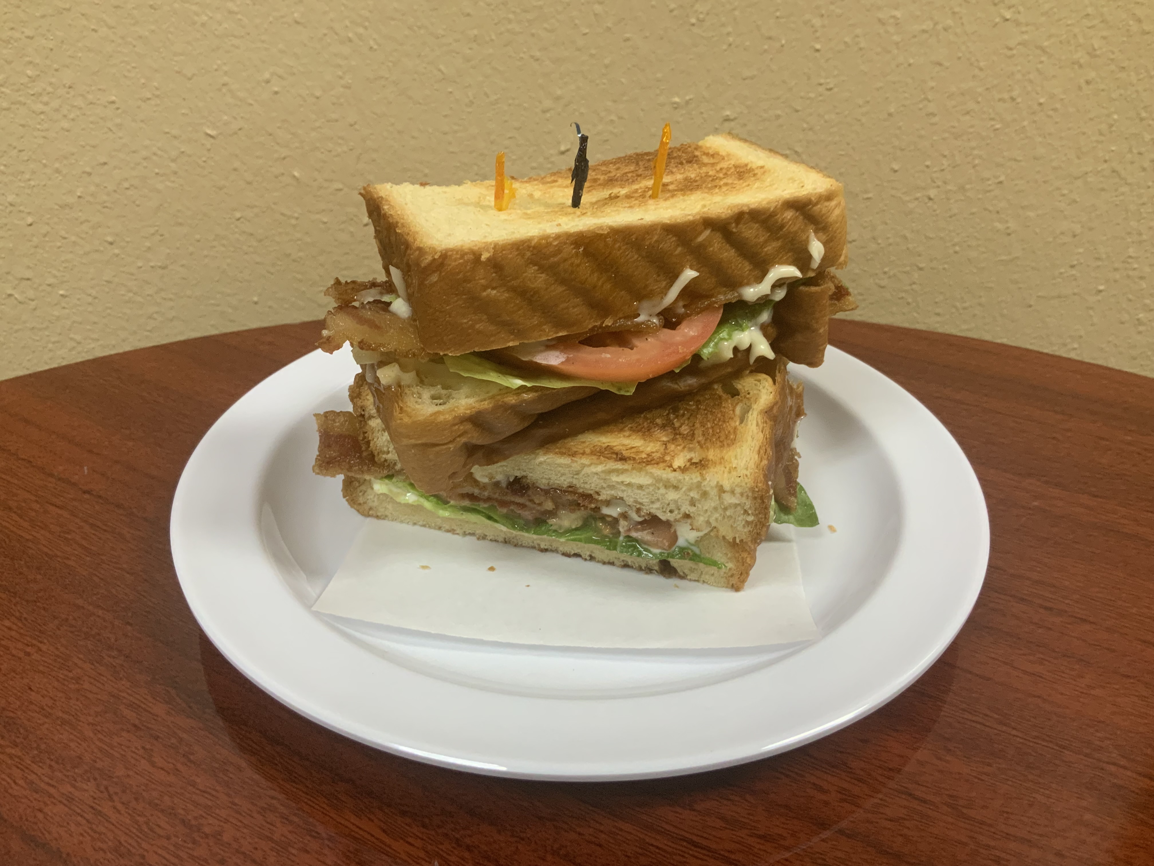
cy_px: 433
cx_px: 577
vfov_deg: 48.2
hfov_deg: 61.7
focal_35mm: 29
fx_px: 967
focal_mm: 3
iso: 200
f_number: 1.8
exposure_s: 1/57
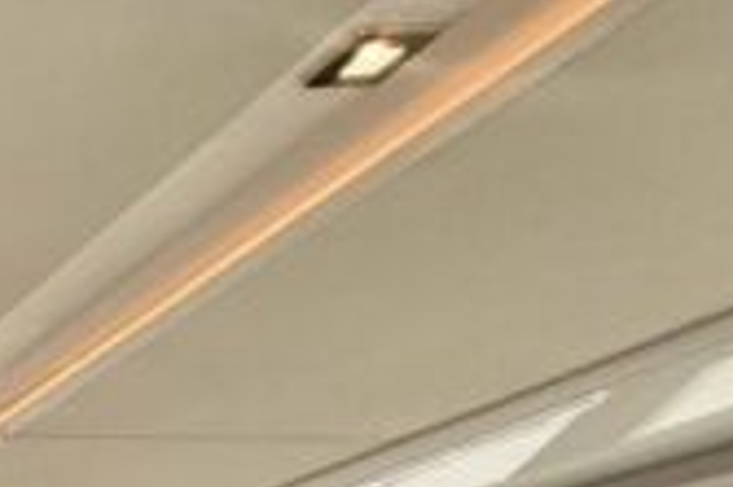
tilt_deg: -8.7
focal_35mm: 54
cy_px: 1016
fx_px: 1098
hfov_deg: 22.7
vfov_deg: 17.1
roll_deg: -1.4
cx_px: -557
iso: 64
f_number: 2.2
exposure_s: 1/361
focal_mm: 2.22
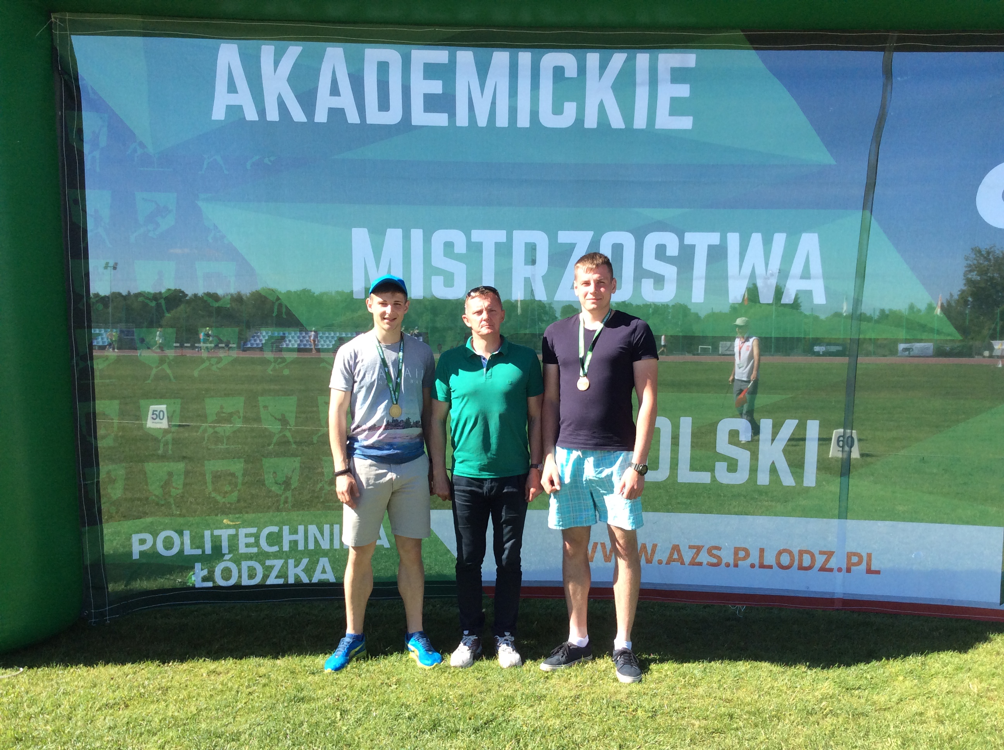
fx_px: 927
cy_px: 375
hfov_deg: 56.9
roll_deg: +0.3
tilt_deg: -2.6
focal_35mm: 32
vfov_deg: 44.1
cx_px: 502
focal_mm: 3.3
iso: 32
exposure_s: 1/590
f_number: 2.4
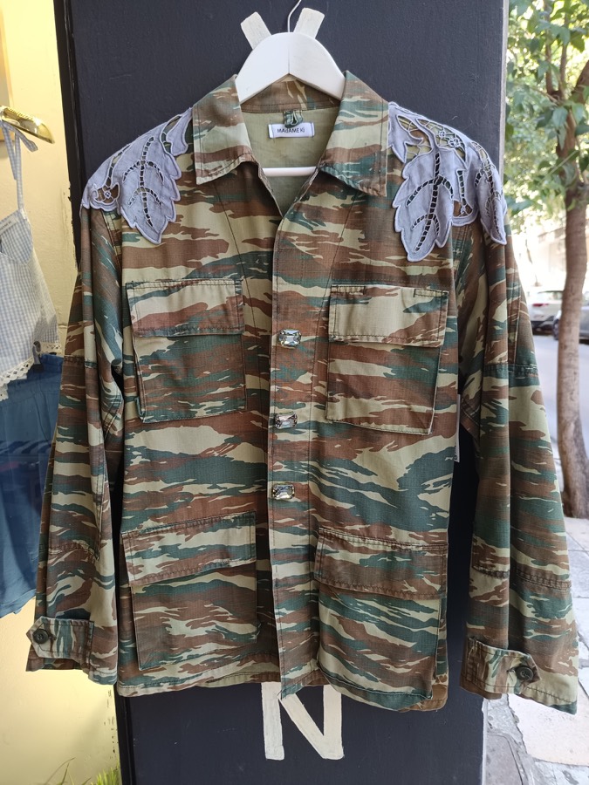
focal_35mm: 24
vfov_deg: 71.6
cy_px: 392
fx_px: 544
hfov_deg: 56.8
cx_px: 294
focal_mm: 5.31
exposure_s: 1/50
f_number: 1.7
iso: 316
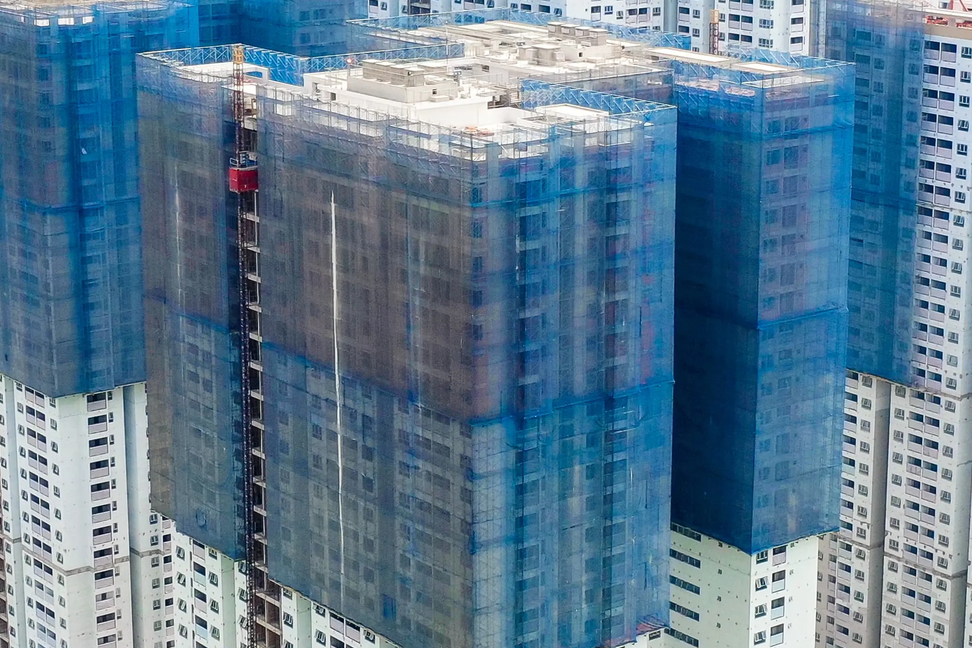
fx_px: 1971
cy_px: 485
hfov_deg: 27.7
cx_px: 518
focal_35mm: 73
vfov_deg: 18.6
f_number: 6.3
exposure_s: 1/800
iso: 200
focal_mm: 10.26
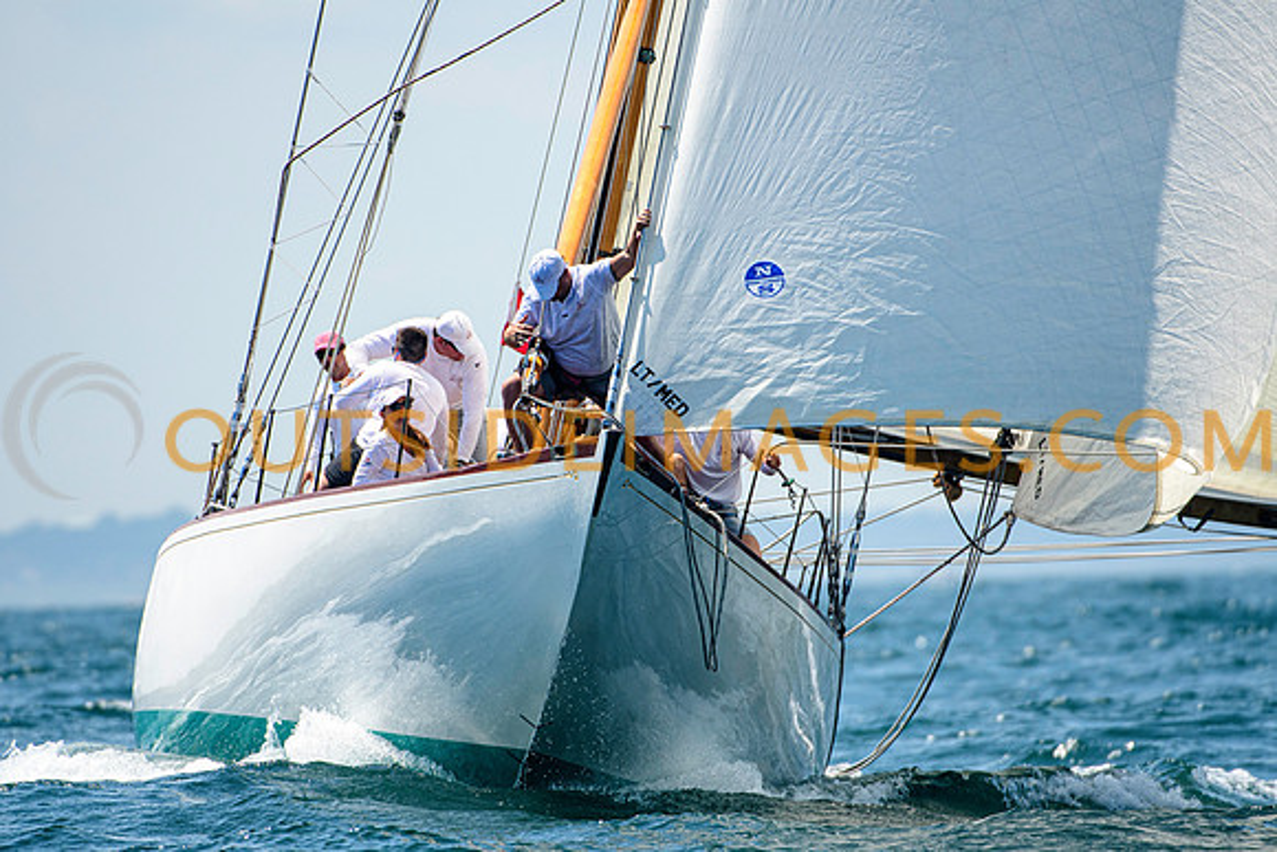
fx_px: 21287
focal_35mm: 600
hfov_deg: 3.4
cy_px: 426
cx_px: 638
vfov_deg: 2.3
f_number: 5
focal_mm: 400
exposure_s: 1/3200
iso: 400
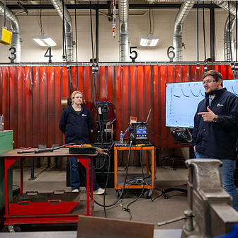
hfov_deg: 44.9
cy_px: 102
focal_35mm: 37
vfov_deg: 44.8
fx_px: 288
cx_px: 125
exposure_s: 1/100
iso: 320
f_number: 2.8
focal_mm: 24
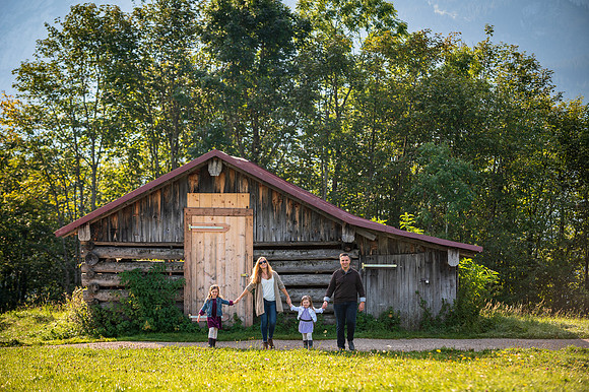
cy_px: 196
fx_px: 1870
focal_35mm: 114
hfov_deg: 17.9
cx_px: 294
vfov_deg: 12.0
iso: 200
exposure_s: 1/250
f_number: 4
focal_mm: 110
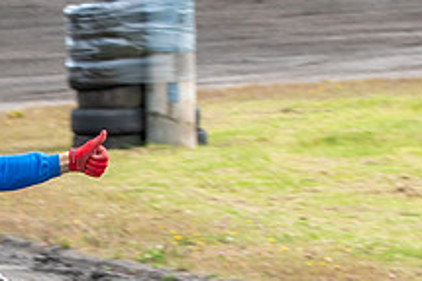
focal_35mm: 732
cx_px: -82
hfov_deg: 2.8
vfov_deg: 1.9
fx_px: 8574
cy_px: 328
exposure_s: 1/400
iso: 200
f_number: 7.1
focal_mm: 160
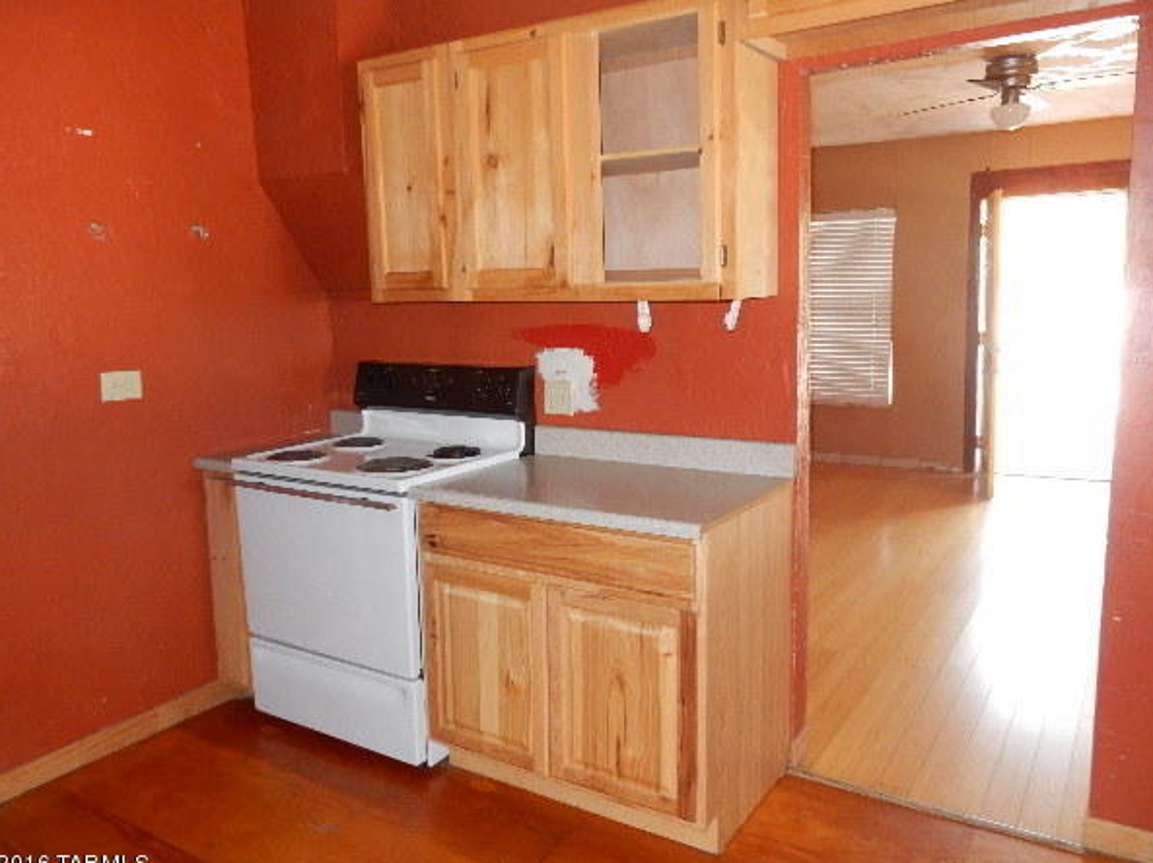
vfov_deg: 51.3
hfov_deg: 65.3
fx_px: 899
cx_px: 589
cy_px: 435
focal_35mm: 27
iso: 360
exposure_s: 1/30
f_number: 3.7
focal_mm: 4.5
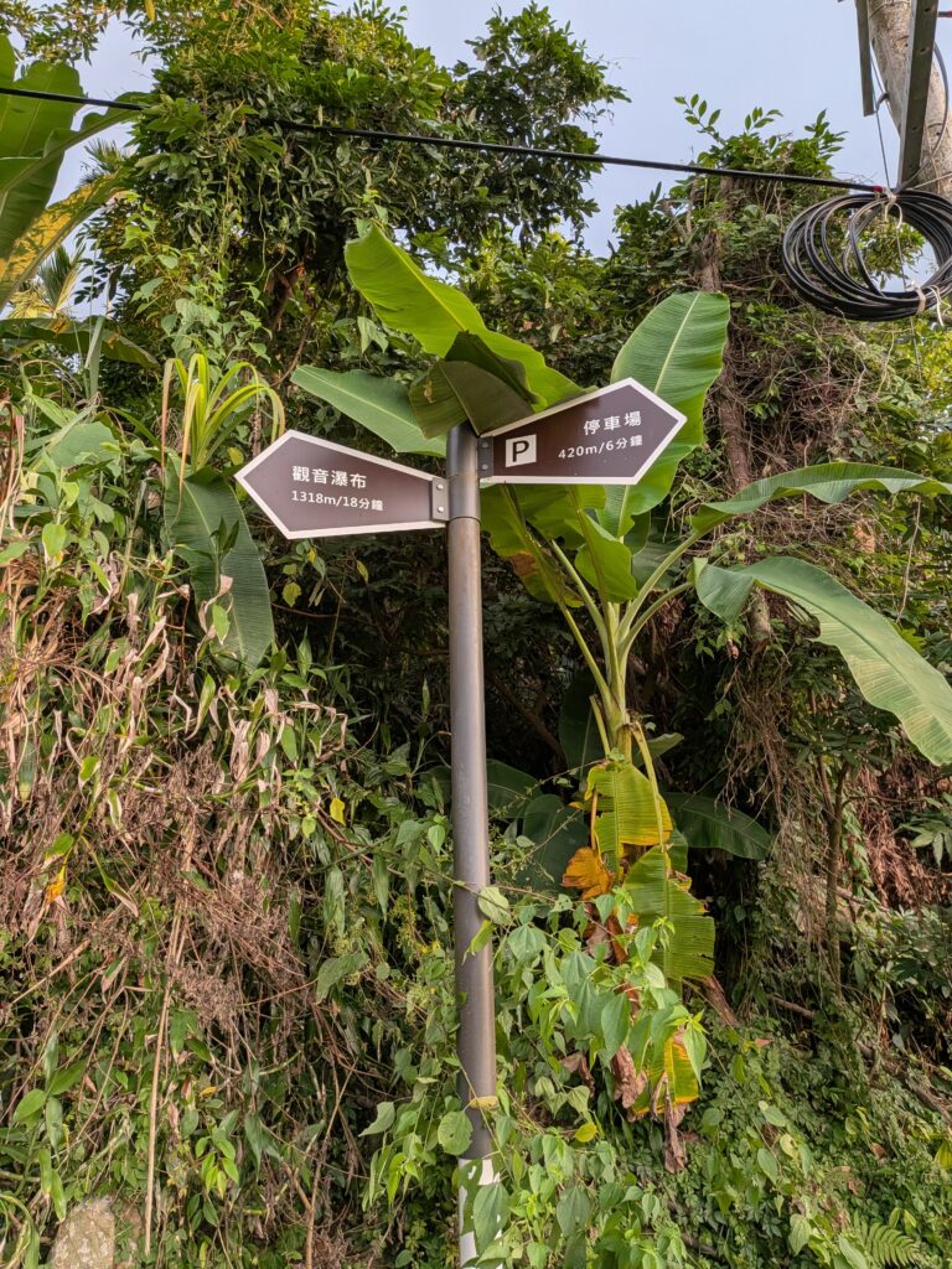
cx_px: 476
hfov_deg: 56.8
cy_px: 634
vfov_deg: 71.6
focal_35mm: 24
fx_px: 880
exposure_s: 1/184
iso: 46
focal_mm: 4.53
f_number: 1.7
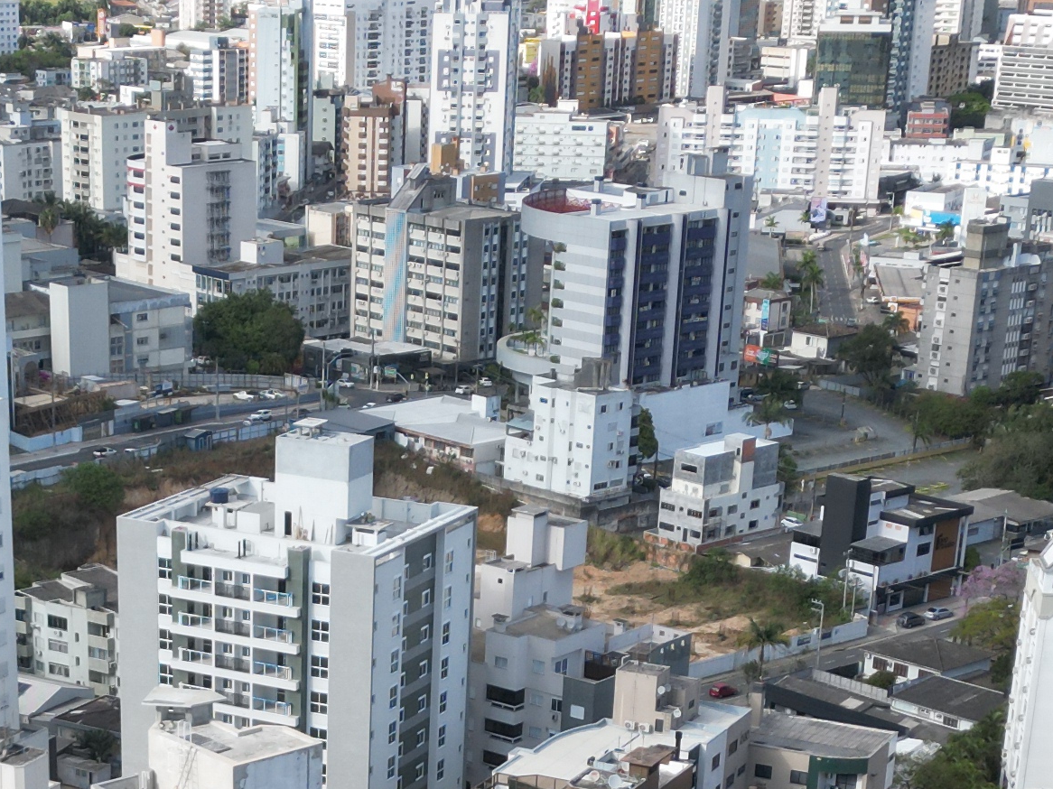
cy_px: 933
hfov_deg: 23.3
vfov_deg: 17.0
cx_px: 234
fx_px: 2524
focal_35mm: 83
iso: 150
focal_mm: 6.72
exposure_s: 1/2500
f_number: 1.7
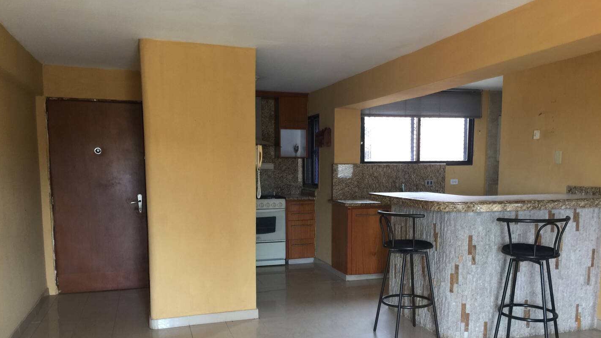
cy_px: 224
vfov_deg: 36.3
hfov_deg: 61.0
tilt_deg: -6.2
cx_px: 301
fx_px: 510
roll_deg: -1.8
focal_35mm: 32
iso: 64
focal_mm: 4.15
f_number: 2.2
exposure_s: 1/15
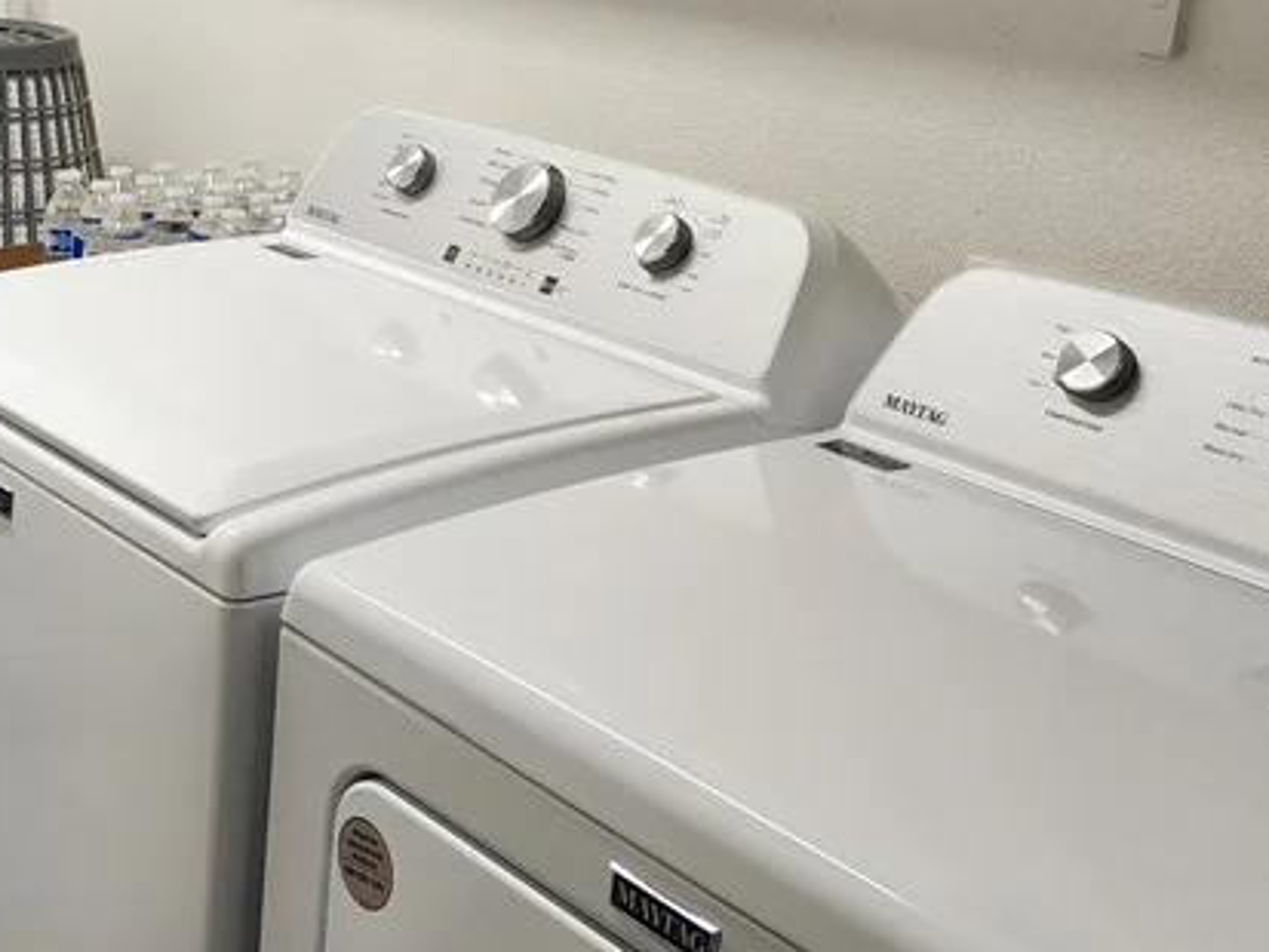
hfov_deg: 32.0
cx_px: 108
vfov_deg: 25.7
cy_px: 439
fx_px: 2090
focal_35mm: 57
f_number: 1.8
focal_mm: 6.4
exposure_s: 1/120
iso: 125
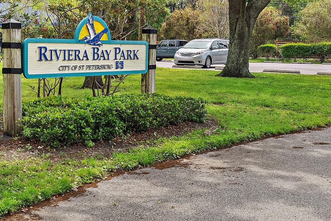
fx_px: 523
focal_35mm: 57
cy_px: 46
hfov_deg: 34.6
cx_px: 93
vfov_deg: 23.5
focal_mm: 34.5
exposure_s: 1/640
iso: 1600
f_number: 10
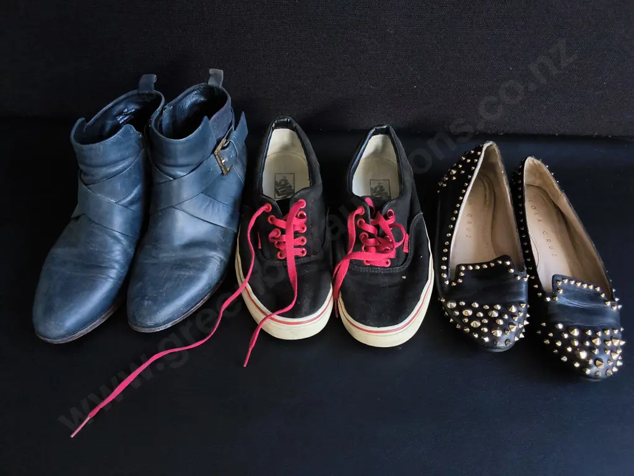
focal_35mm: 27
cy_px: 238
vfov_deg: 51.4
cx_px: 317
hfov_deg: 65.3
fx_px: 495
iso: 200
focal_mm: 2.87
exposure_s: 1/100
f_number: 2
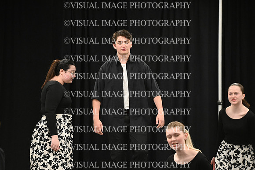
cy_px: 85
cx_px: 128
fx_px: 1911
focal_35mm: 270
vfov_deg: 5.1
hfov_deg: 7.6
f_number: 6
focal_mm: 270
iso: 10000
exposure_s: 1/250
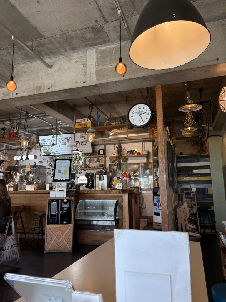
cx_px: 113
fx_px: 226
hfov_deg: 53.1
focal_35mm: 26
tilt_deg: +10.2
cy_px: 151
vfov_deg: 67.3
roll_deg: +0.8
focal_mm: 5.96
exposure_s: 1/120
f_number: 1.6
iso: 50
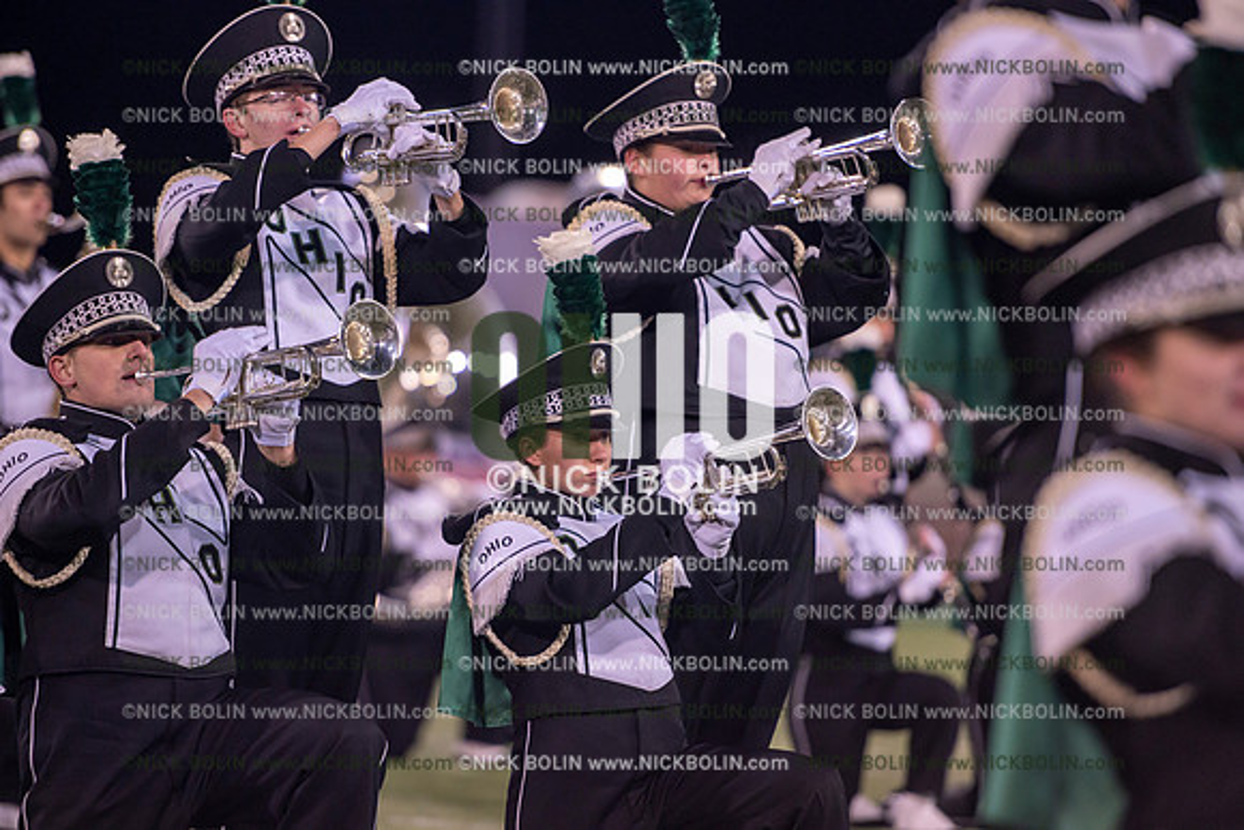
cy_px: 415
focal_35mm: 200
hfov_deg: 10.3
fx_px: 6912
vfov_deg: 6.9
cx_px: 622
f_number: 2.8
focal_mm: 200
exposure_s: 1/1250
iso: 2500
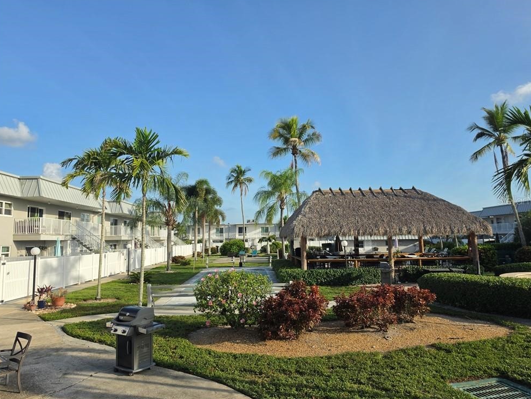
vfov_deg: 56.8
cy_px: 200
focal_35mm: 24
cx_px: 271
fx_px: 368
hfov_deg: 71.6
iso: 64
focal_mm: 6.5
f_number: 1.4
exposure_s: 1/4432
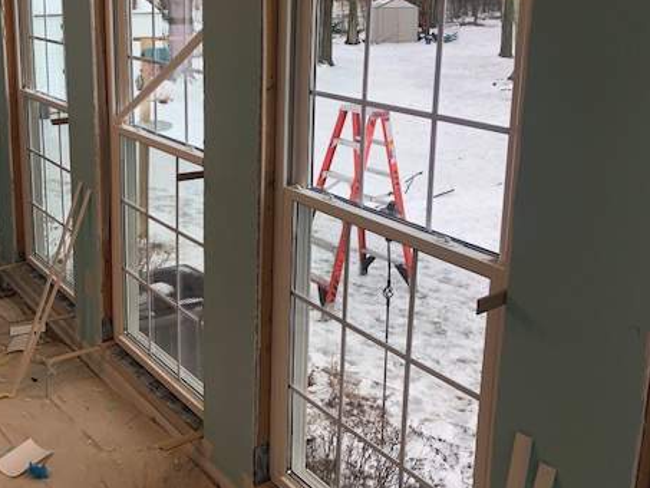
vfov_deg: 34.7
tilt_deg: -11.2
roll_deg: +0.1
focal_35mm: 41
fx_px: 770
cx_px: 261
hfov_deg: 45.5
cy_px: 148
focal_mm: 3.99
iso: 50
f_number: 1.8
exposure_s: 1/122
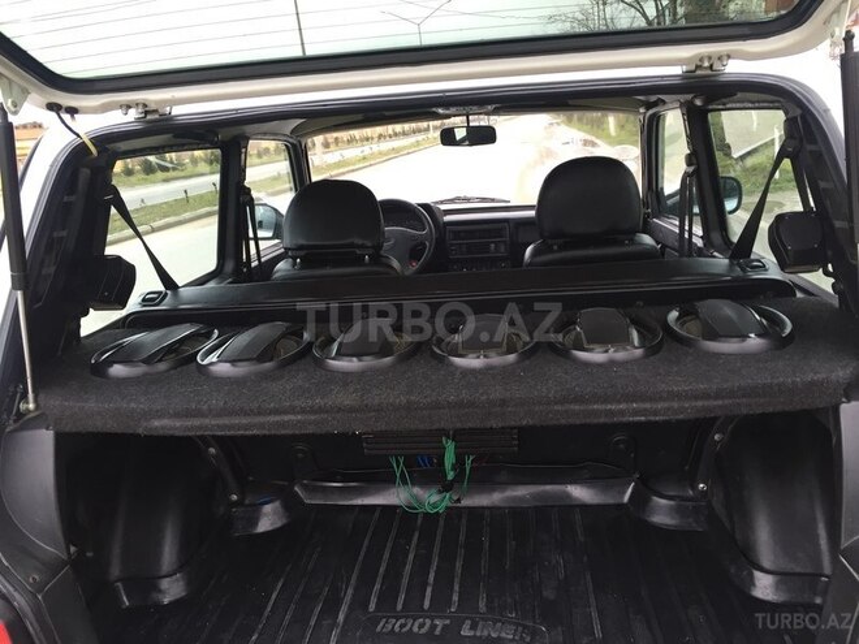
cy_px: 322
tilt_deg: -15.6
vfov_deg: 48.2
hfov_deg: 61.7
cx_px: 430
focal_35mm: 29
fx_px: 720
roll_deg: +6.2
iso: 32
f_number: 2.2
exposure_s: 1/33
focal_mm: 4.15
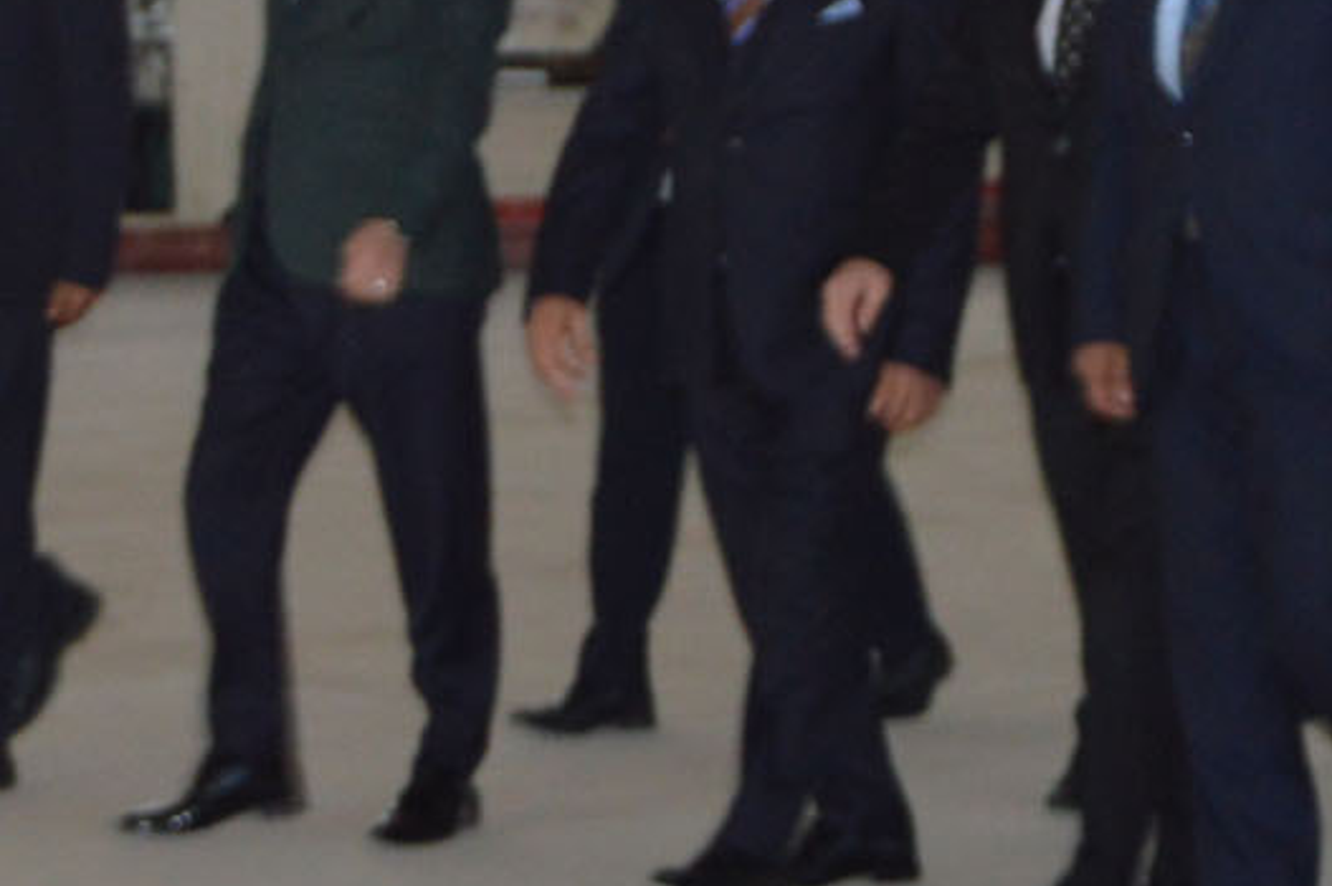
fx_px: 6582
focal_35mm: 178
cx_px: -222
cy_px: -316
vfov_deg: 7.6
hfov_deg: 11.4
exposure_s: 1/80
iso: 400
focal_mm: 22
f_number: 4
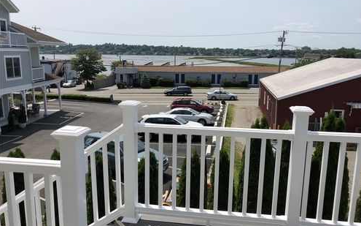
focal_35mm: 30
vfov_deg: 41.8
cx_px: 180
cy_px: 114
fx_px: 295
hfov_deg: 62.9
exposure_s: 1/3003
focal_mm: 3.99
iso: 20
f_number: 1.8
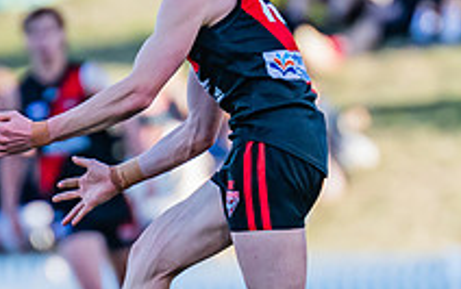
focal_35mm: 1616
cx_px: 232
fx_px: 20325
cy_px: 156
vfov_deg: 0.8
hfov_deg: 1.3
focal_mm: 420
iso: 800
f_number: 5
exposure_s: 1/1600
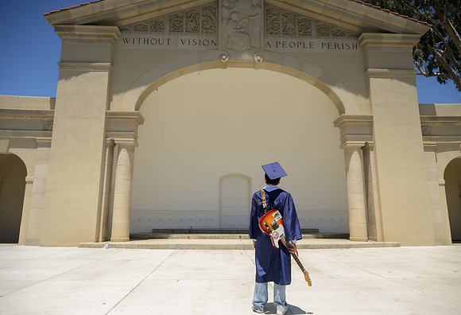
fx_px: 315
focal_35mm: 24
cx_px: 230
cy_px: 158
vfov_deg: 53.1
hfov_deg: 72.4
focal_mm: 24
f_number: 4
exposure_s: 1/8000
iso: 800
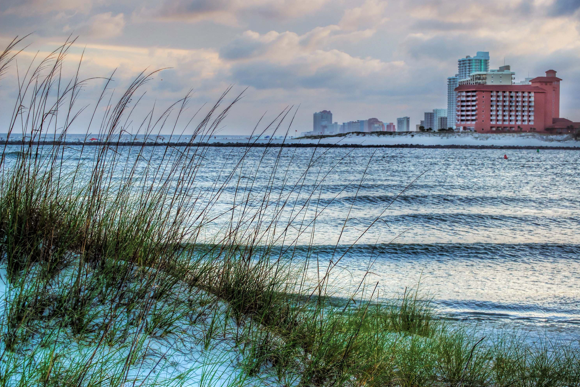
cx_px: 293
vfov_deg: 16.4
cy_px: 193
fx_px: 1345
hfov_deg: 24.3
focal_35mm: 84
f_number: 7.1
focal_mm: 55
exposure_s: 1/200
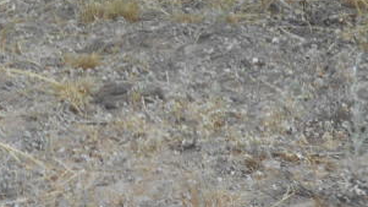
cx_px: -463
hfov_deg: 5.6
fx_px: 3677
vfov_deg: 3.2
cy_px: -418
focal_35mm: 377
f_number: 5.3
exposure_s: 1/250
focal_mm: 11.6
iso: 80
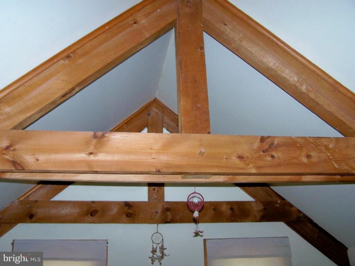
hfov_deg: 49.0
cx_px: 178
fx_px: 390
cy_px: 133
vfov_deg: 37.7
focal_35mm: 38
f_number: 2.8
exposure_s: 1/60
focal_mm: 6.3
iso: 80
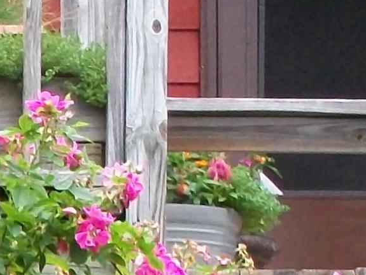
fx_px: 3862
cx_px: -482
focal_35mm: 365
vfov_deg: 4.0
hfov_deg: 5.3
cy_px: 581
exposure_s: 1/100
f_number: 3.8
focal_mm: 11.6
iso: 160
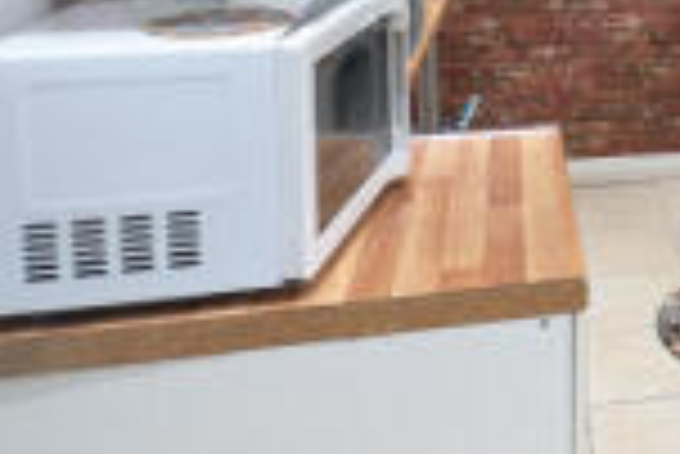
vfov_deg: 25.1
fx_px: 908
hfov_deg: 34.9
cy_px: -101
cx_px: 761
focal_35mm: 48
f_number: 1.95
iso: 481
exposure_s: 1/50
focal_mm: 2.23
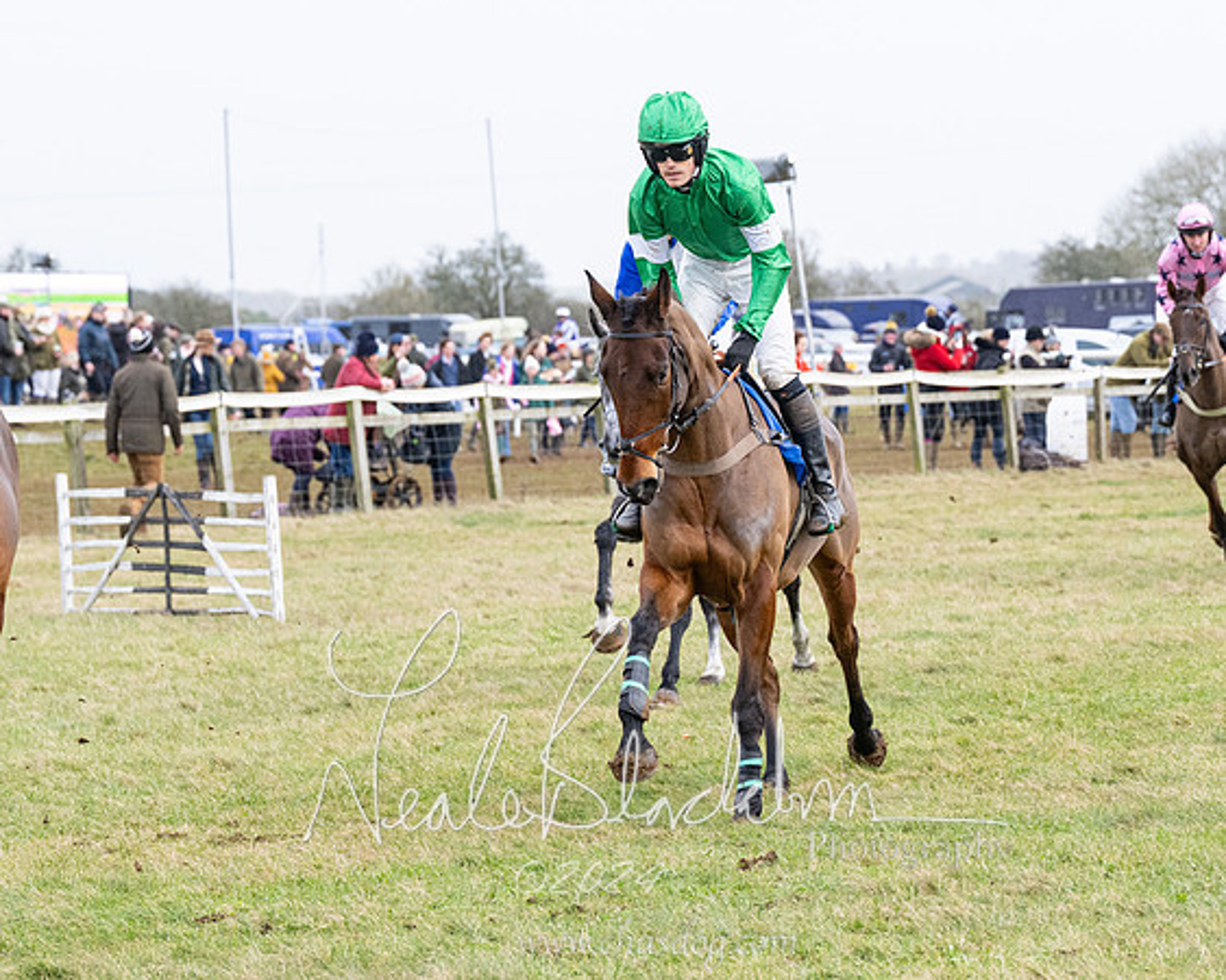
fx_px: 5748
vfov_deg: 9.7
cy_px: 513
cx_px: 730
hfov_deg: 12.2
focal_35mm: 158
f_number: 4
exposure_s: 1/1250
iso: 800
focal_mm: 88
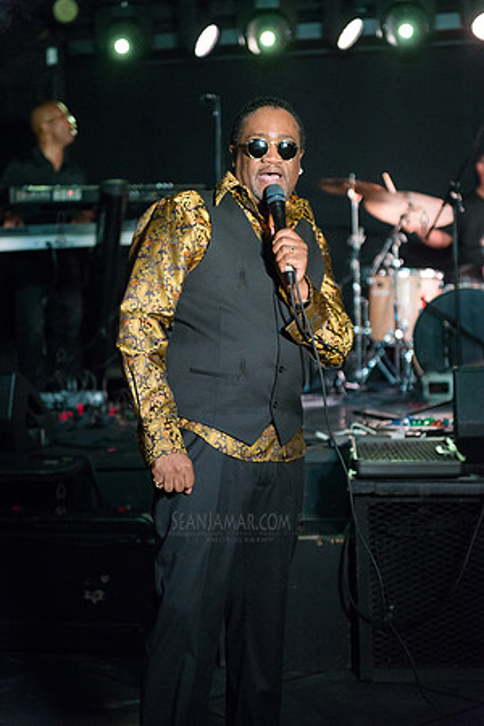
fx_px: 1412
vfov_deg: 28.8
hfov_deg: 19.5
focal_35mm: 70
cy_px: 363
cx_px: 242
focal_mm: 70
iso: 3200
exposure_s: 1/320
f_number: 2.8
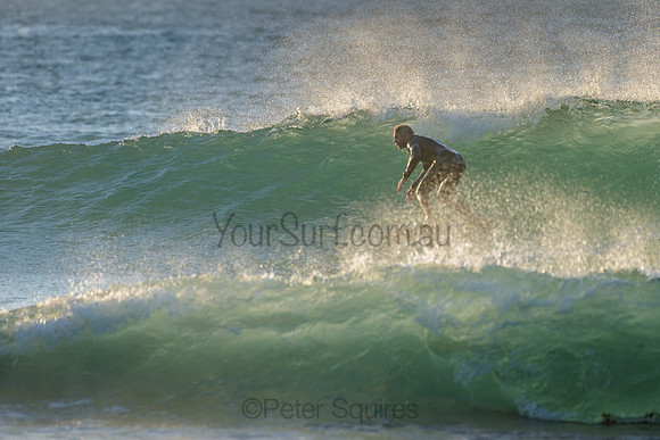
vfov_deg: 2.2
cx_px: 401
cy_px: 177
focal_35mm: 613
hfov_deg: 3.4
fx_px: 11243
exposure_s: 1/2000
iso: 360
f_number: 5.6
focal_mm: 500
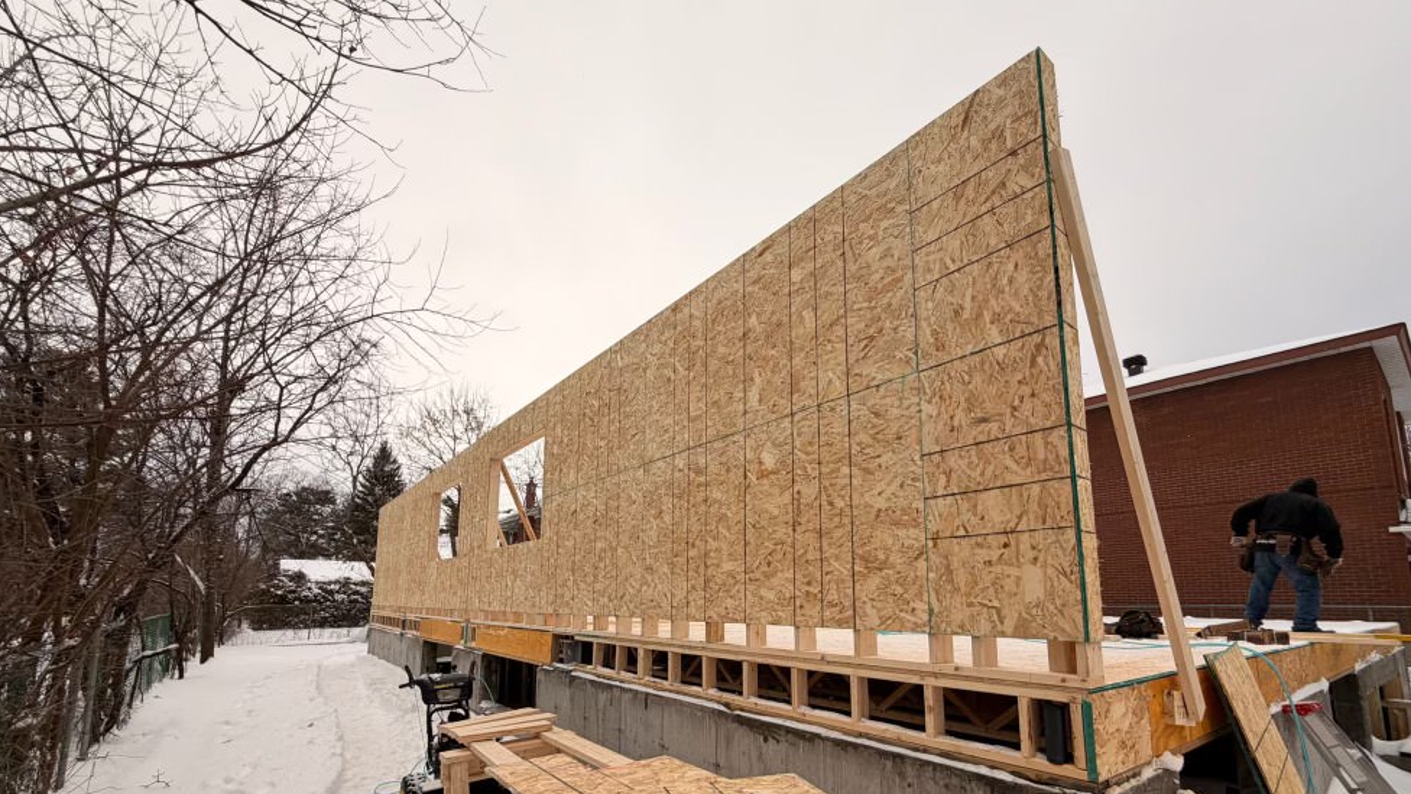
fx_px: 599
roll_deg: -0.7
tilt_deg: +8.0
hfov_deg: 99.4
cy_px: 521
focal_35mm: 16
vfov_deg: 65.5
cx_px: 700
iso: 40
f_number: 2.2
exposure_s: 1/234
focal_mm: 2.22
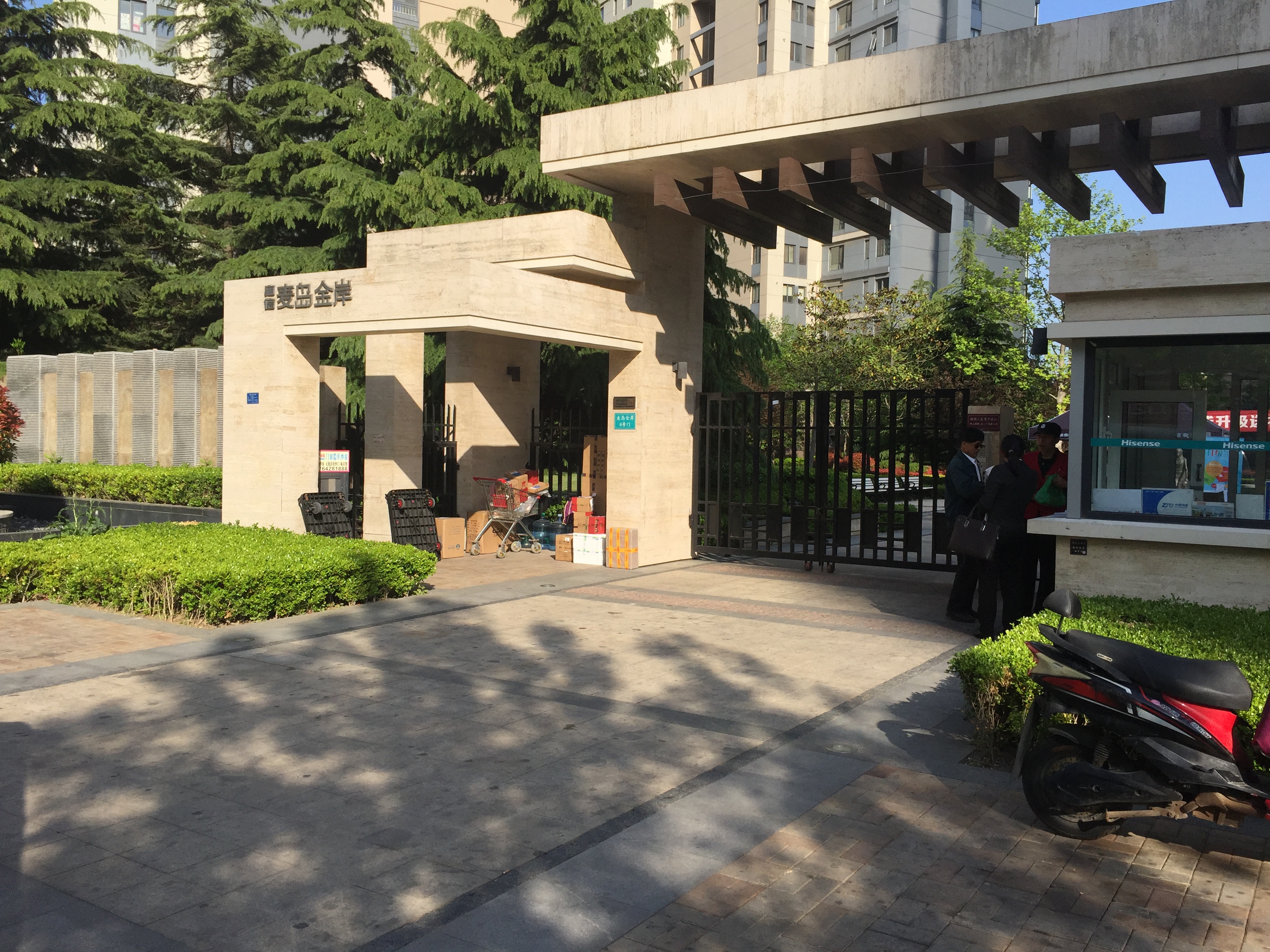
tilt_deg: -0.7
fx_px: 1064
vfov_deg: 48.2
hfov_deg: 61.7
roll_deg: -2.1
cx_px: 635
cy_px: 476
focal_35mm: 29
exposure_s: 1/1721
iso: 32
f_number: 2.2
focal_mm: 4.15
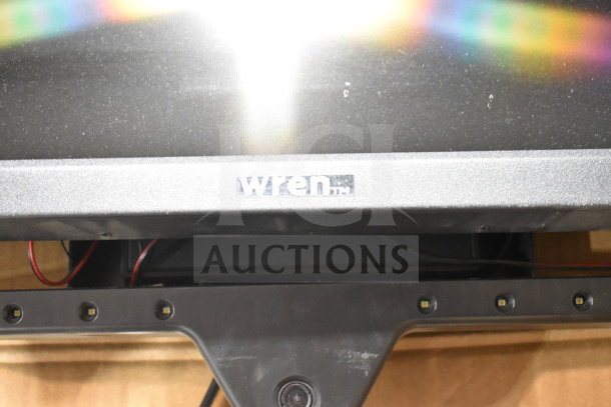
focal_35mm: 57
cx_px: 306
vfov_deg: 23.8
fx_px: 968
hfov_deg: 35.0
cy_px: 204
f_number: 4.8
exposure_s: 1/60
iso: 5600
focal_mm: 38
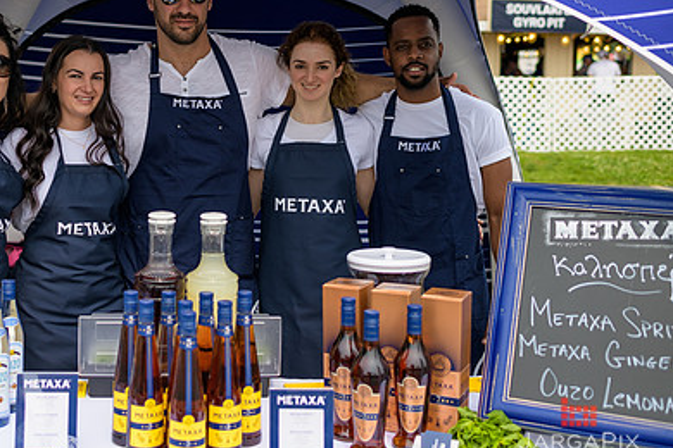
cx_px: 183
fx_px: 972
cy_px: 154
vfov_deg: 25.9
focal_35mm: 52
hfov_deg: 37.4
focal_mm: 35
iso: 100
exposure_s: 1/2000
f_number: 2.5
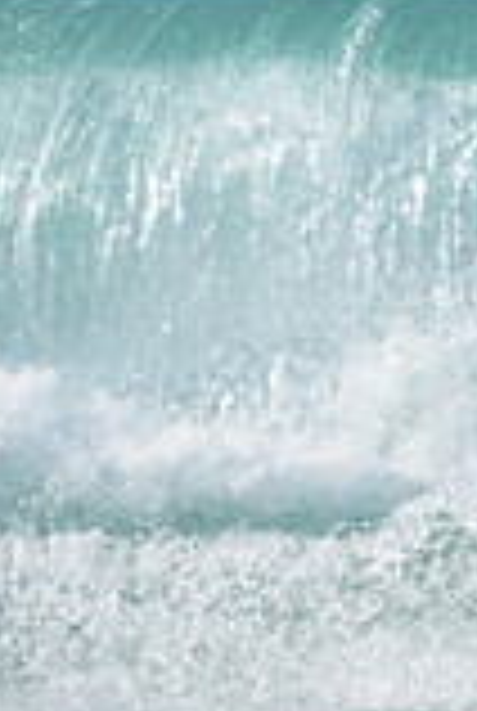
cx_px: 1215
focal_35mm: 2932
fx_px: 58015
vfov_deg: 0.7
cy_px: 236
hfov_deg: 0.5
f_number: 11
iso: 2500
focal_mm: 800
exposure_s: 1/1600
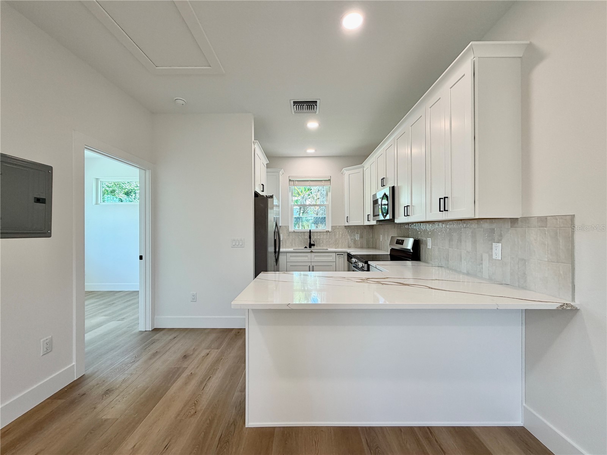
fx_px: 245
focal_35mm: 14
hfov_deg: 102.1
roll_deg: +0.3
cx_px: 304
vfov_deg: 85.7
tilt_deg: +1.0
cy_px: 228
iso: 100
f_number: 2.2
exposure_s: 1/120
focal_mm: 2.22
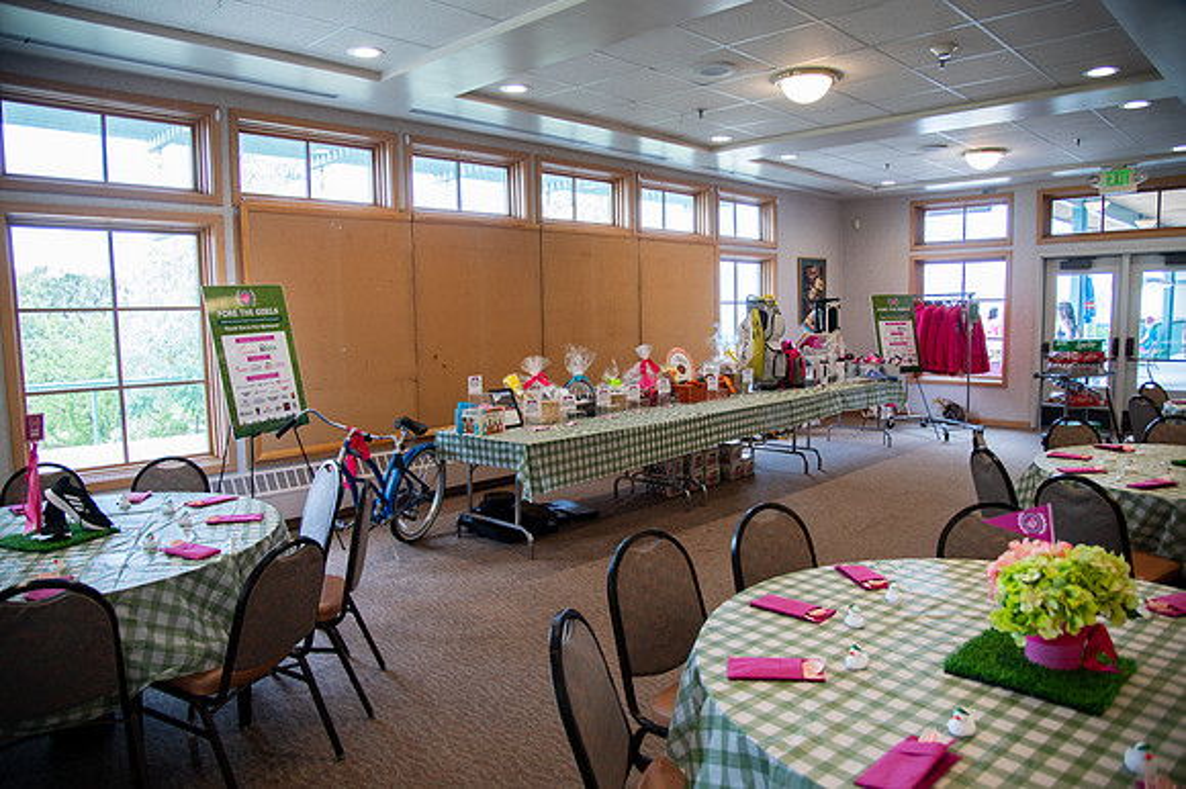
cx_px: 593
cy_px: 394
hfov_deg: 73.8
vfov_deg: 53.1
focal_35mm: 24
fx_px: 790
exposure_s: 1/160
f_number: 4
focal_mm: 24
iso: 1000
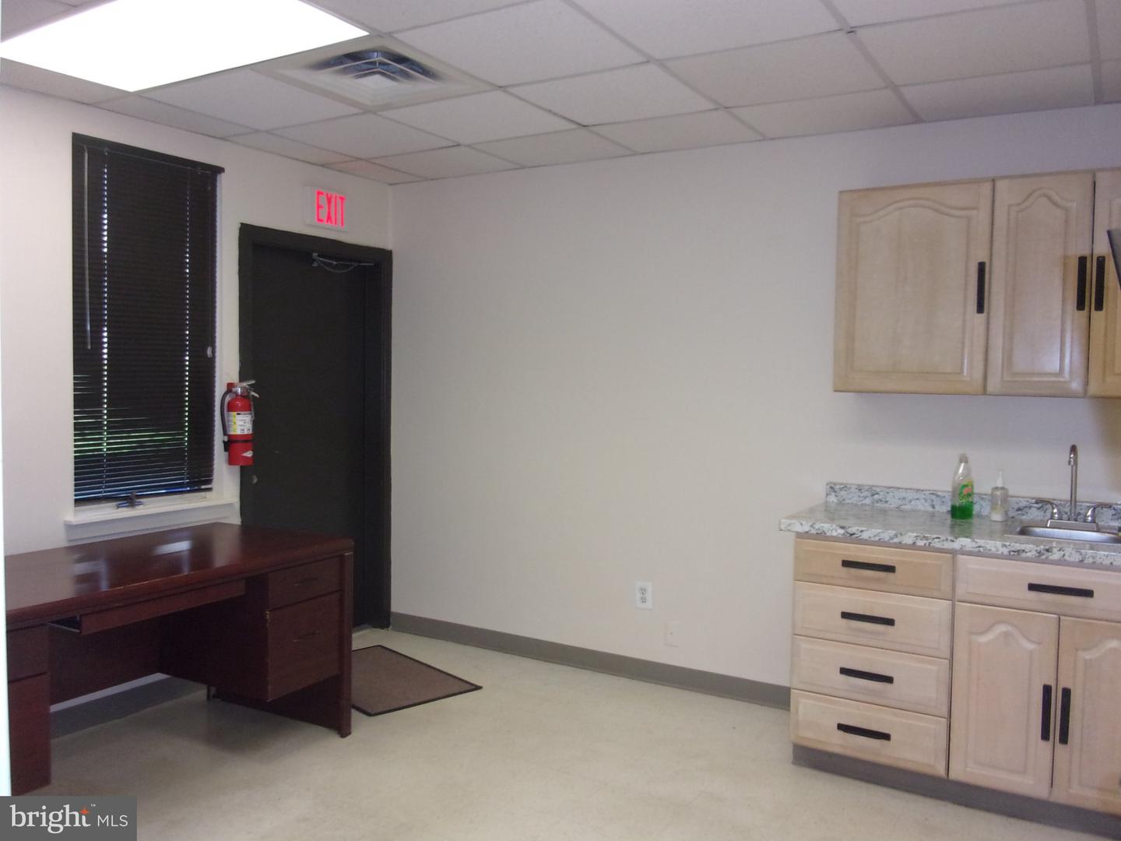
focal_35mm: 28
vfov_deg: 49.7
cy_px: 420
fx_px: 907
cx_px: 560
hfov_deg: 63.4
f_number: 3.9
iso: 235
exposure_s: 1/34
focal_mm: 5.1
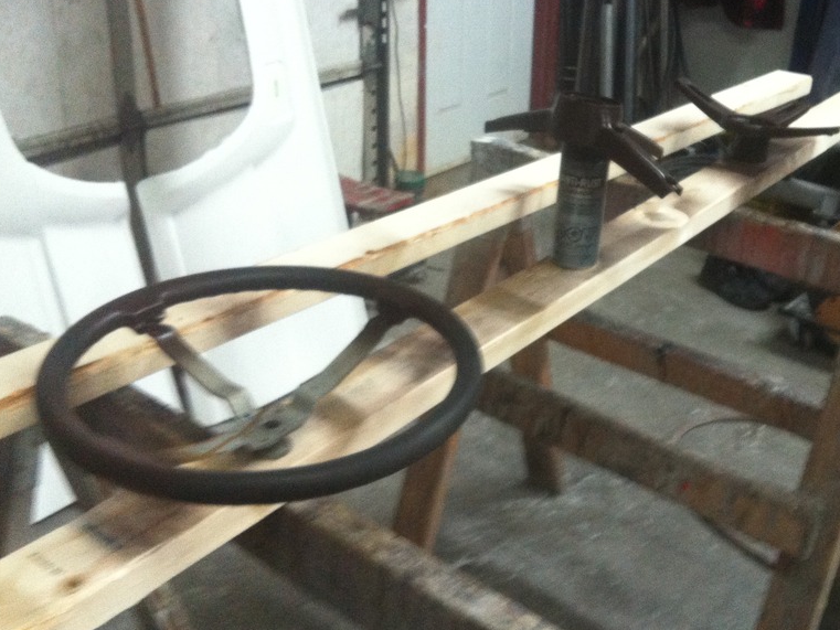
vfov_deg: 30.9
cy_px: 284
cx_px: 524
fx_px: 1141
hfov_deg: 40.2
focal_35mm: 47
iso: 250
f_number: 2.8
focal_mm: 3.85
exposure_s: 1/15
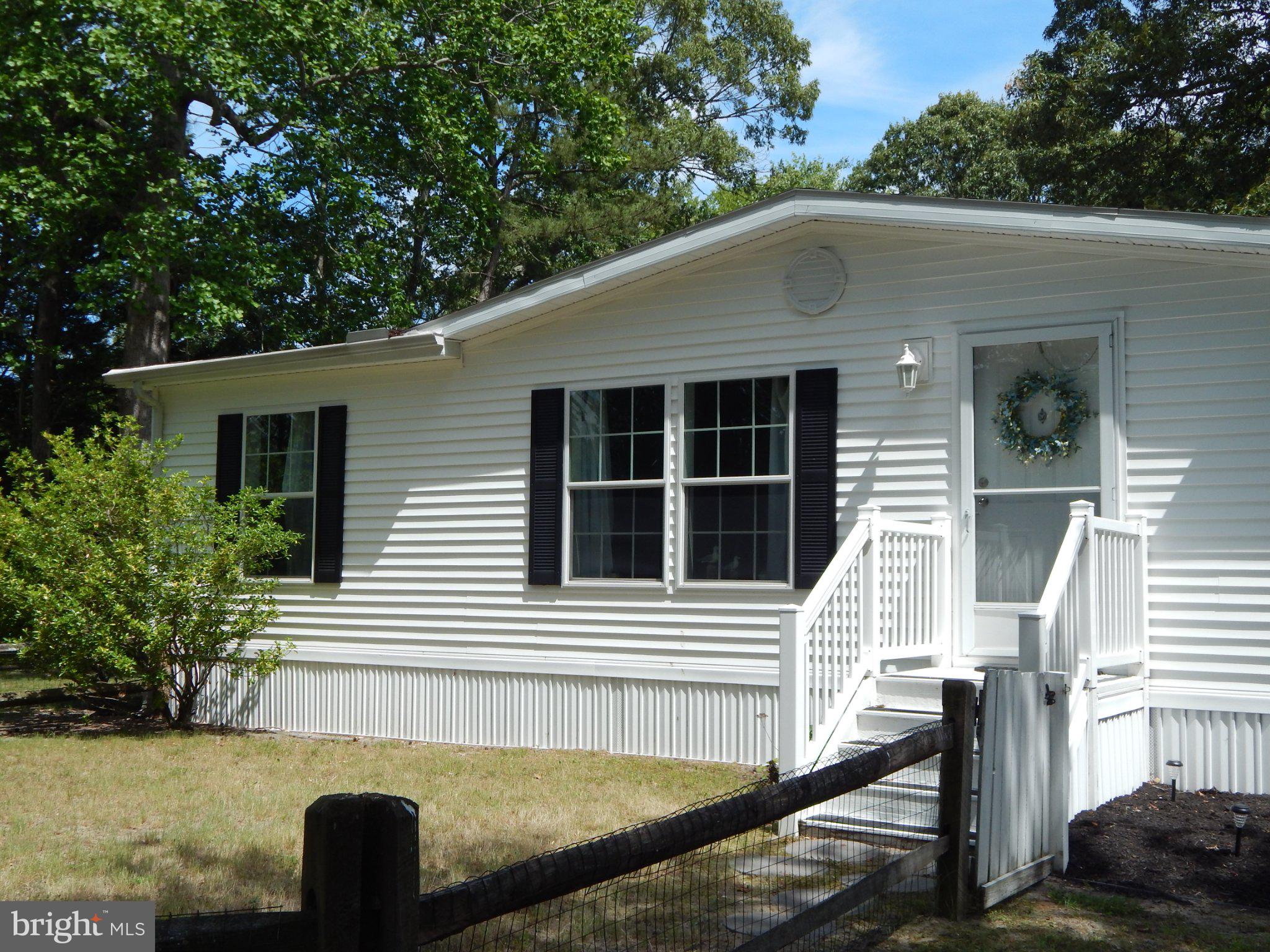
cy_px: 476
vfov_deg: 37.7
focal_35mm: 38
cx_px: 635
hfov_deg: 49.0
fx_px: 1394
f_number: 6.9
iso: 125
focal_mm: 6.8
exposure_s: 1/400
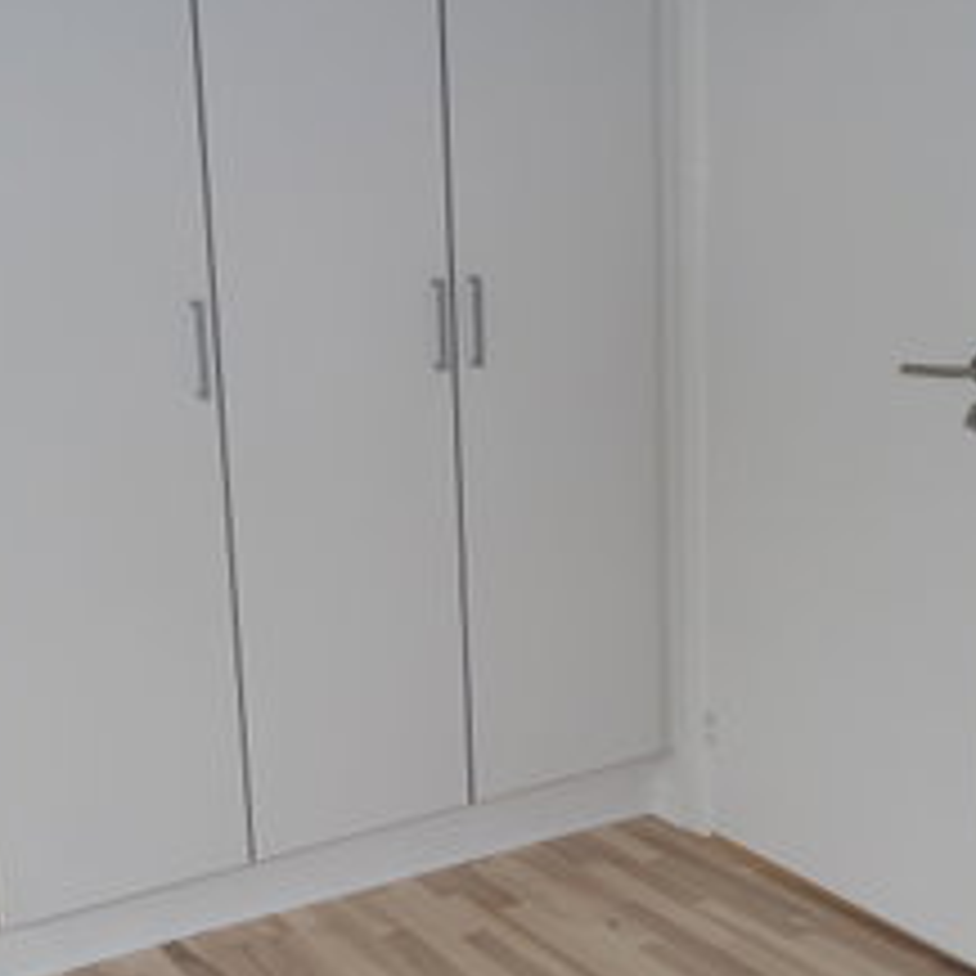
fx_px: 1499
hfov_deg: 35.5
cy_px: 506
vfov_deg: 36.1
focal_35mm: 47
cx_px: 279
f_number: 5.6
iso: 400
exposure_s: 1/40
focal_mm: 20
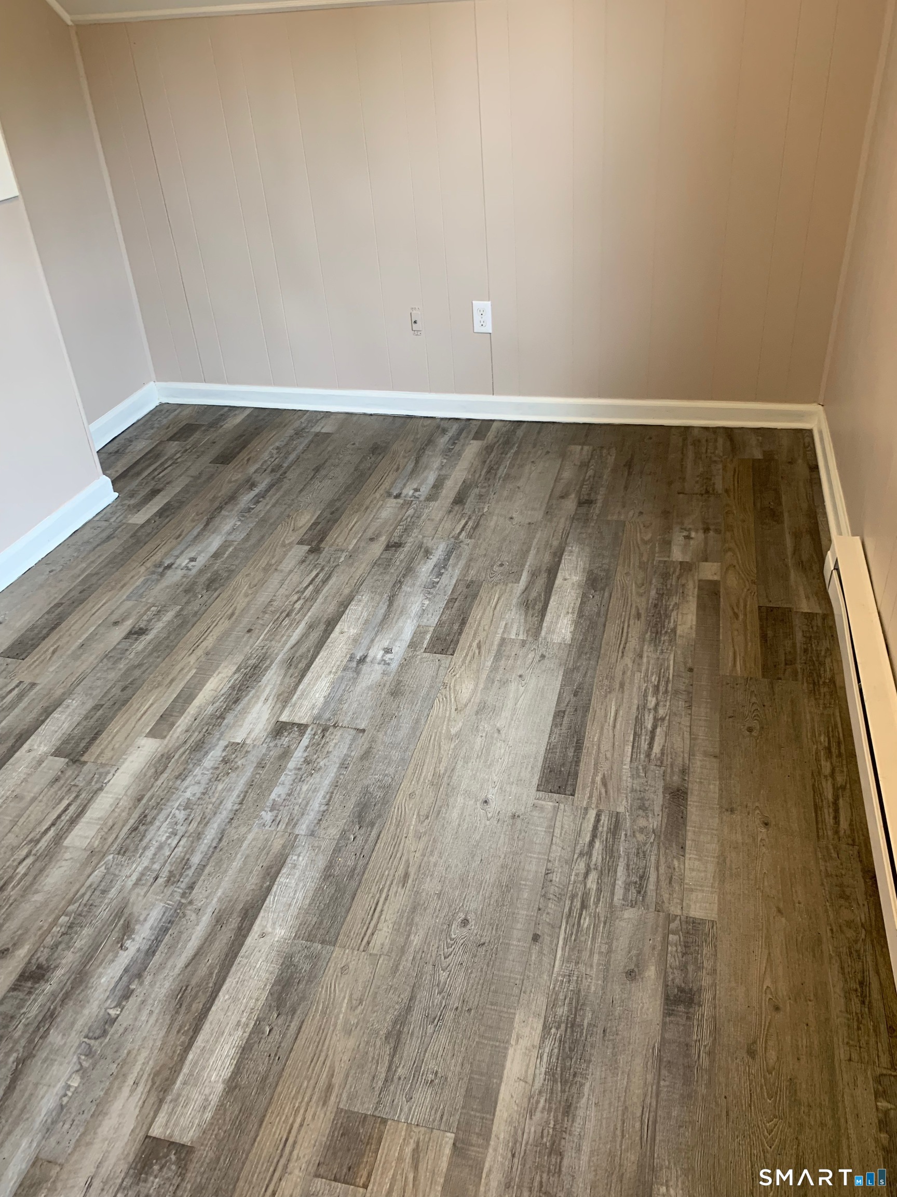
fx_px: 898
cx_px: 448
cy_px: 598
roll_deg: +3.7
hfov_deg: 53.1
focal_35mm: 26
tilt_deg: -33.4
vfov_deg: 67.3
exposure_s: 1/60
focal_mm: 4.25
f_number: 1.8
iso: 100
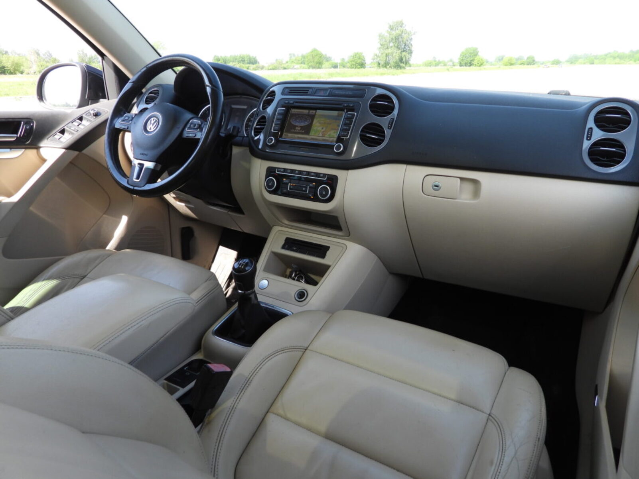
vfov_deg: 56.8
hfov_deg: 71.6
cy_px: 240
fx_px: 443
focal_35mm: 24
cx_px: 320
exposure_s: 1/200
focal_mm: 4.3
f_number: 2.8
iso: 100
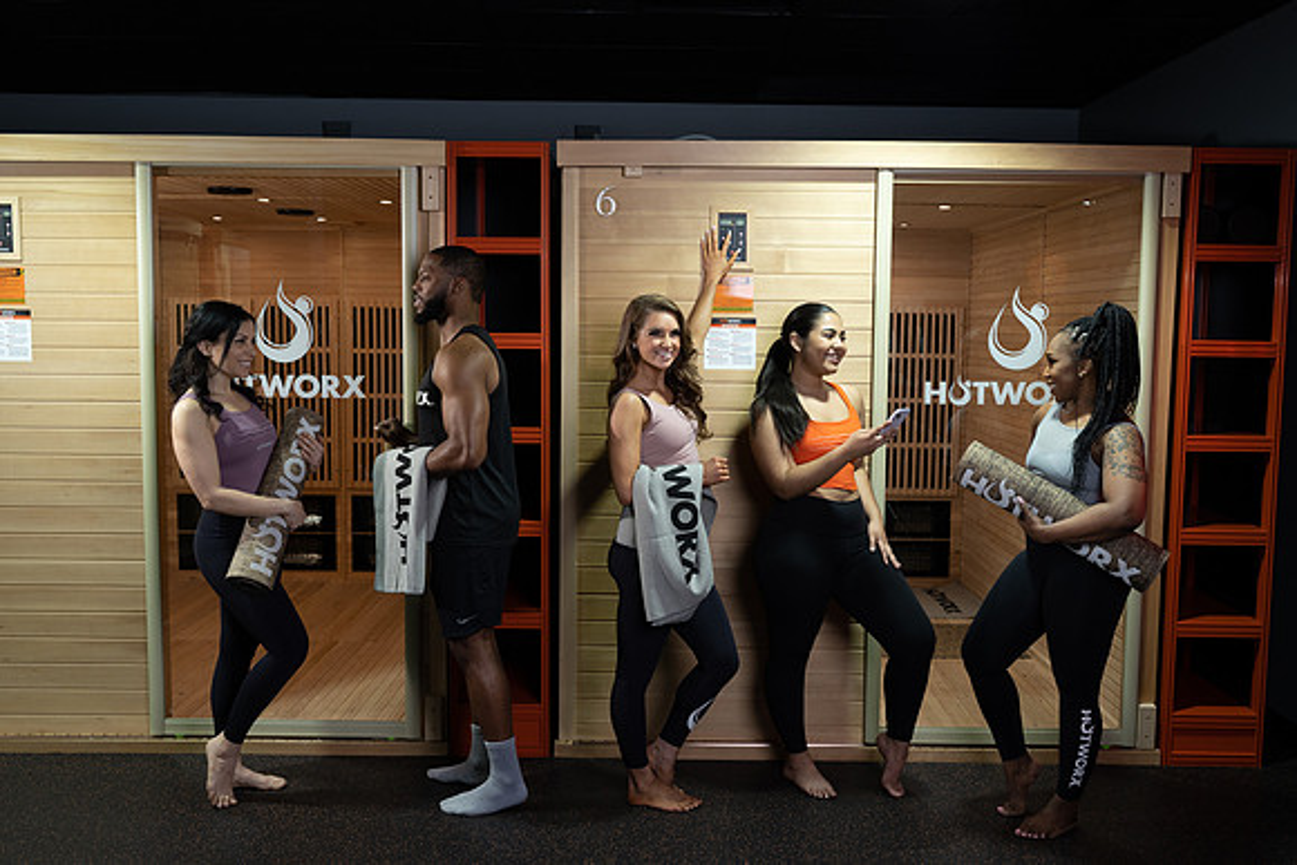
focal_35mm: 35
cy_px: 432
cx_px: 648
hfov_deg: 54.4
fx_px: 1261
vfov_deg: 37.9
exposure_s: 1/125
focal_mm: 35
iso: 640
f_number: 4.5
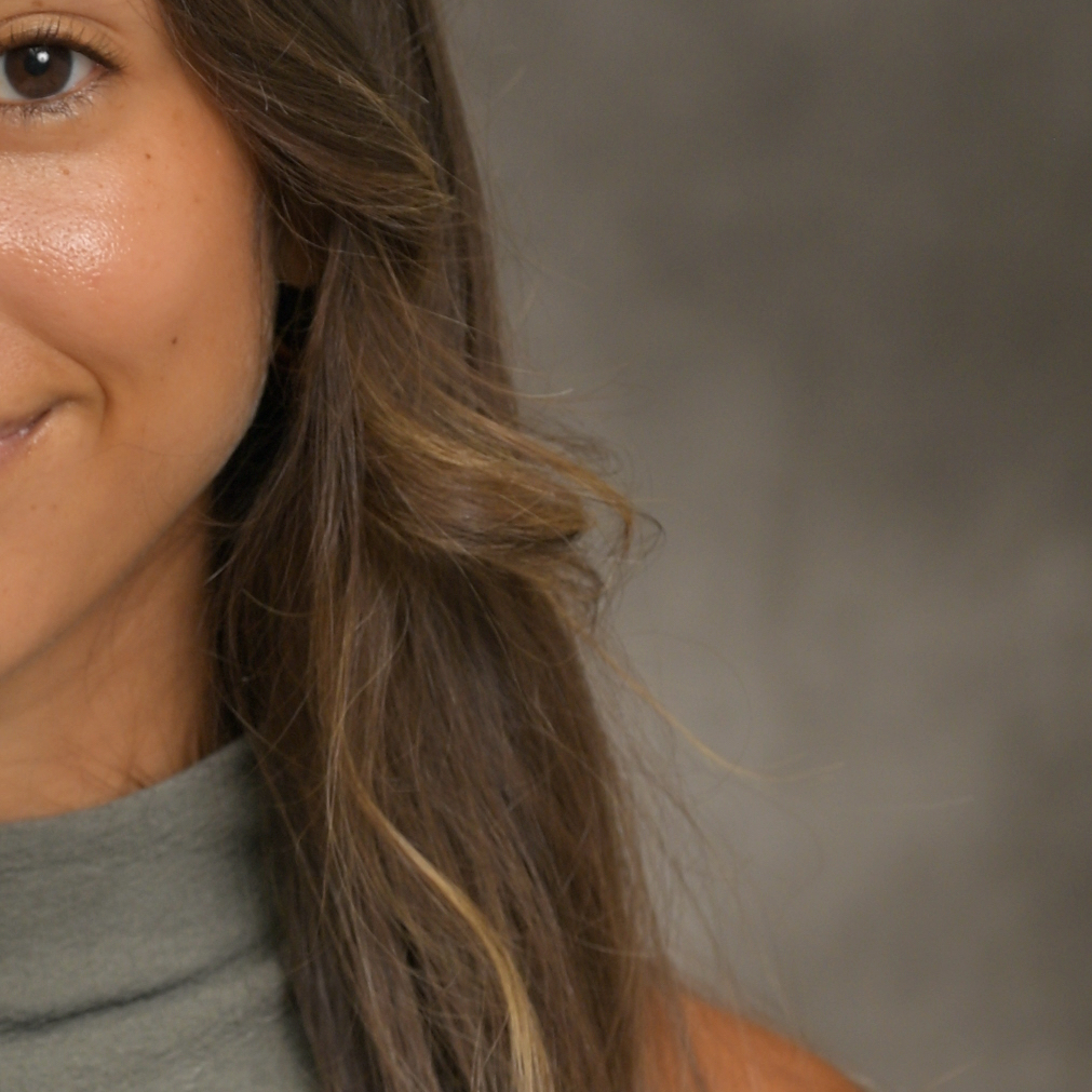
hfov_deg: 6.2
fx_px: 10065
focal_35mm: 282
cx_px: -62
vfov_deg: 6.2
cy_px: 1123
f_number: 6.3
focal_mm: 93
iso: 125
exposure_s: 1/160
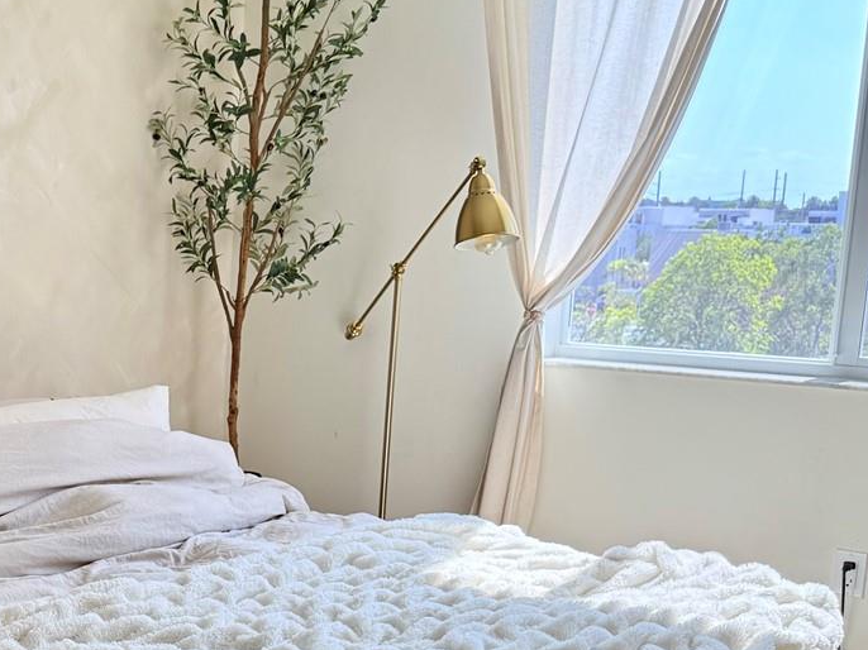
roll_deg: -0.2
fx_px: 1404
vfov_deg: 25.9
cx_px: -92
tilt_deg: -9.7
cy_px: 463
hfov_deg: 30.6
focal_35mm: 56
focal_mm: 6.76
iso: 100
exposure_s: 1/426
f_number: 1.78
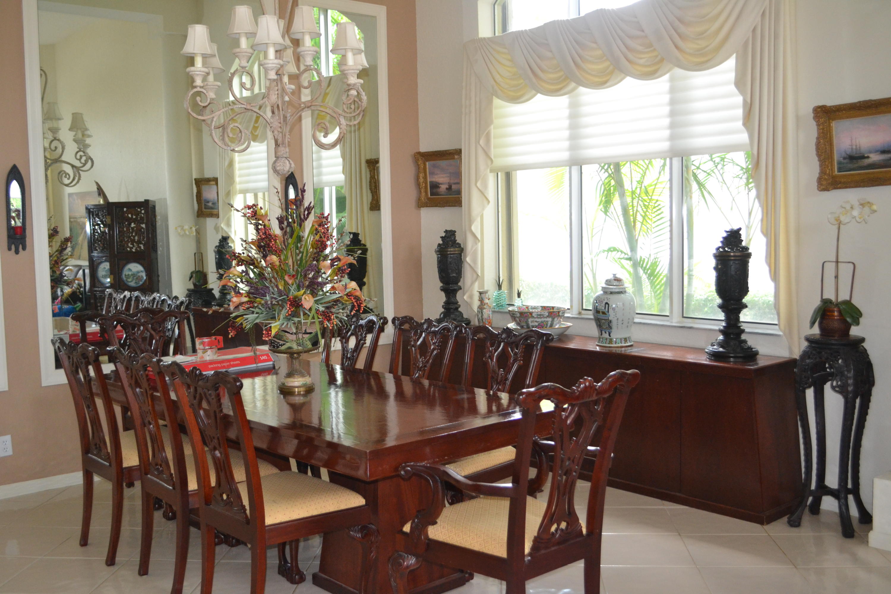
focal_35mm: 36
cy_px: 297
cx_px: 446
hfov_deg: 53.1
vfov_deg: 36.9
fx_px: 891
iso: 1250
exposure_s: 1/60
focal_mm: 24
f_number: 4
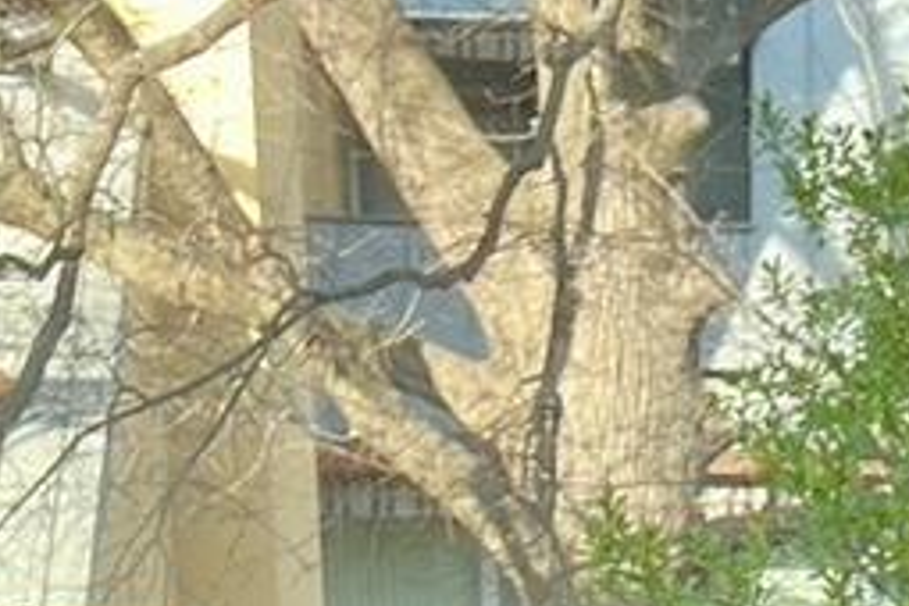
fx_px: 3434
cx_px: 966
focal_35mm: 136
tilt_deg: -17.0
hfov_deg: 14.8
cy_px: 1822
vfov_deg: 8.5
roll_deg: +0.2
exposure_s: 1/200
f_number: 1.5
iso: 40
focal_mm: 5.7
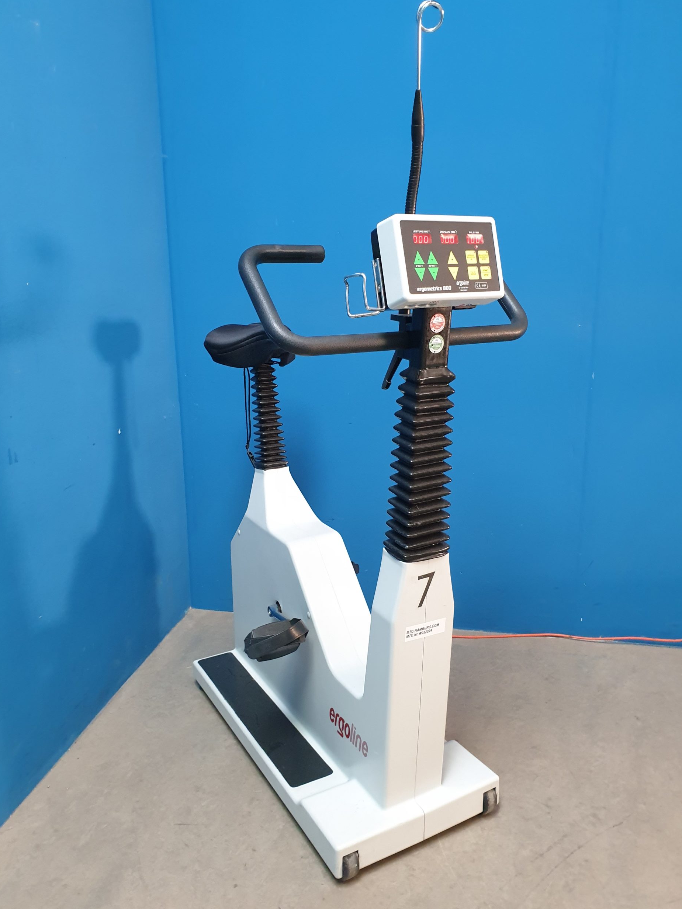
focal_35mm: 27
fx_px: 709
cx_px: 350
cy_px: 451
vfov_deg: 65.3
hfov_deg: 51.4
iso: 400
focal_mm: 4.3
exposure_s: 1/50
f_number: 2.4
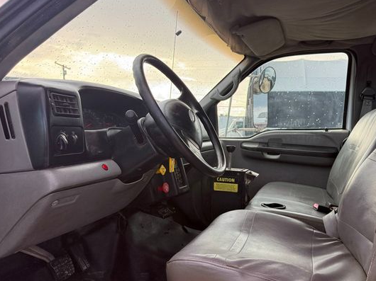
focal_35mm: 29
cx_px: 219
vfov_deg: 48.2
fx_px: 315
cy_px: 145
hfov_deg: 61.3
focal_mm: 6.76
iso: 80
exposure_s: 1/121
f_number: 1.78
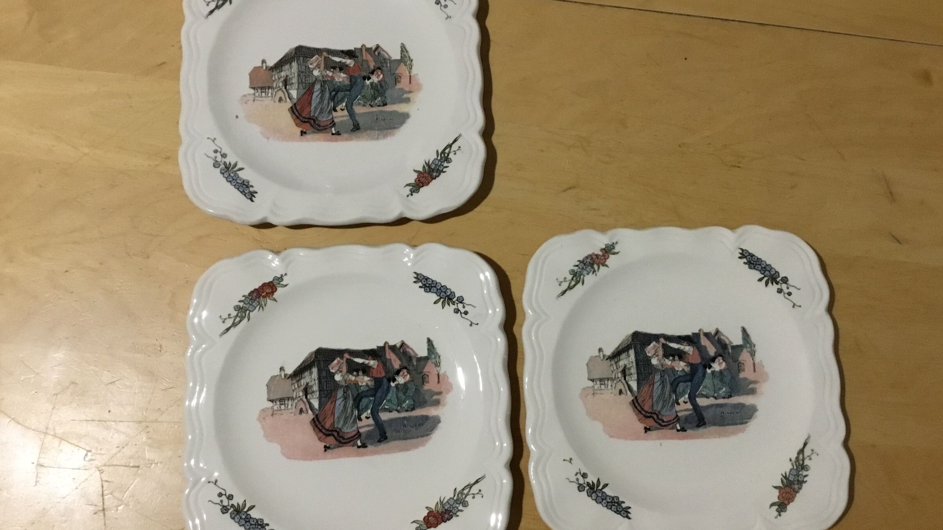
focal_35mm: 34
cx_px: 472
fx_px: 850
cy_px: 259
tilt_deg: -78.1
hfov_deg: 58.0
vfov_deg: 34.7
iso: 200
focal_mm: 3.3
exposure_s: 1/17
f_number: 2.4
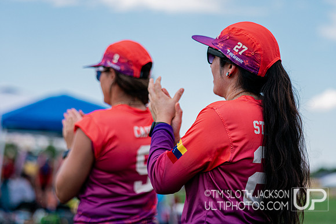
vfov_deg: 11.3
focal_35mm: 122
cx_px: 187
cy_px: 87
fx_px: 1135
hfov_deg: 16.8
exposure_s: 1/4000
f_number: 2.8
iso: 400
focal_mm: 90
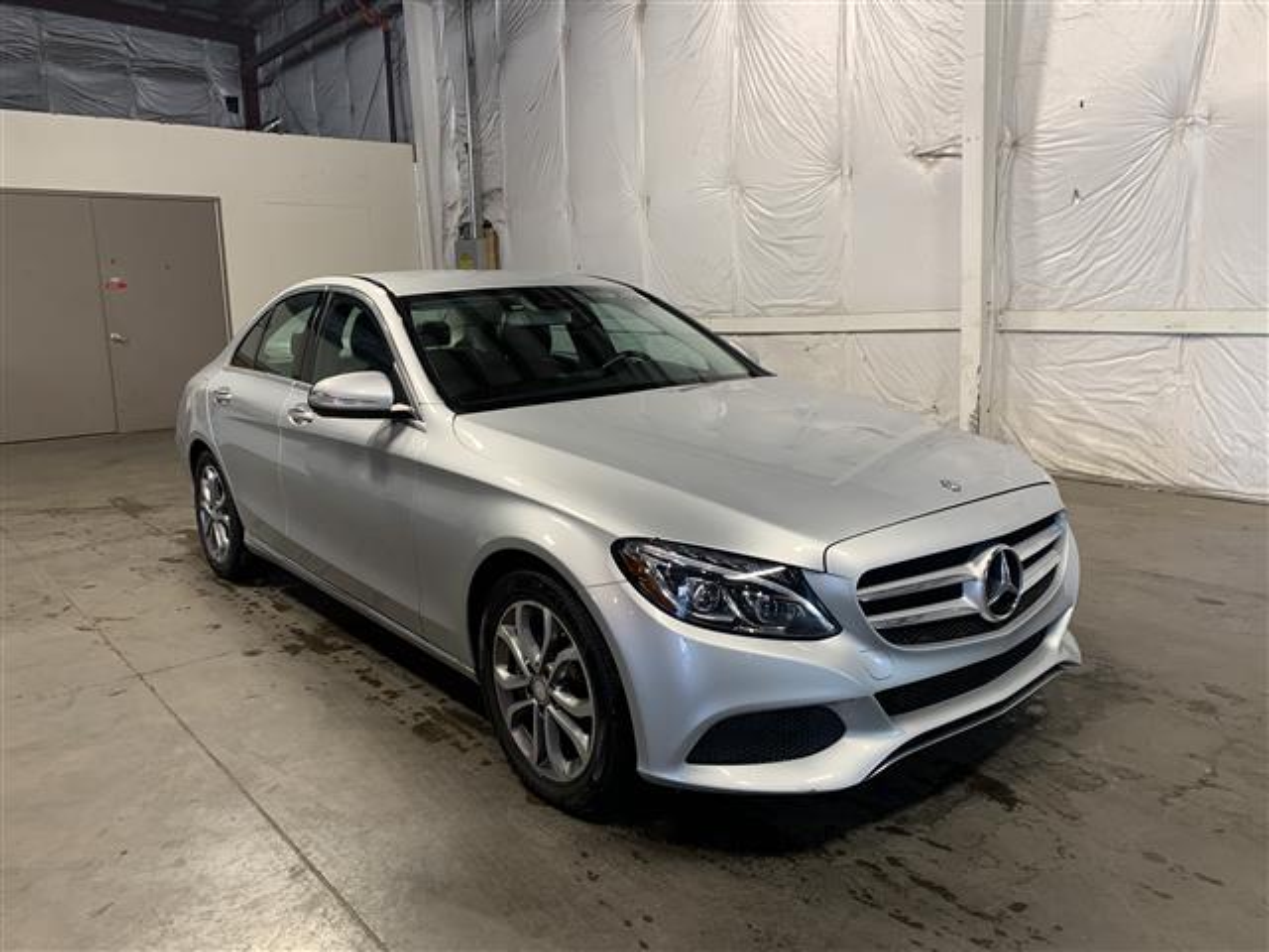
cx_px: 634
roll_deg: +2.0
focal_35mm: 26
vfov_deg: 53.1
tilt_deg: -9.4
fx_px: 953
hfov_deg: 67.3
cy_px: 476
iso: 50
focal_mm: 4.25
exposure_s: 1/60
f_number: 1.8
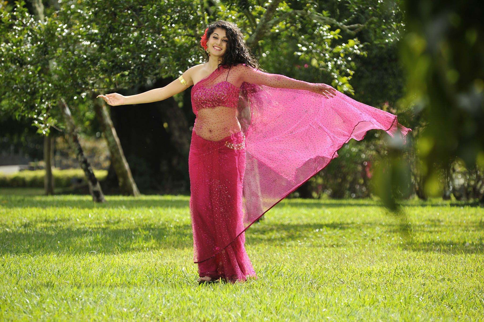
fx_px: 2687
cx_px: 242
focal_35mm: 200
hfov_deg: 10.3
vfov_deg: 6.9
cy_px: 161
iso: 200
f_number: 5.6
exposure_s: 1/500
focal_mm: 200
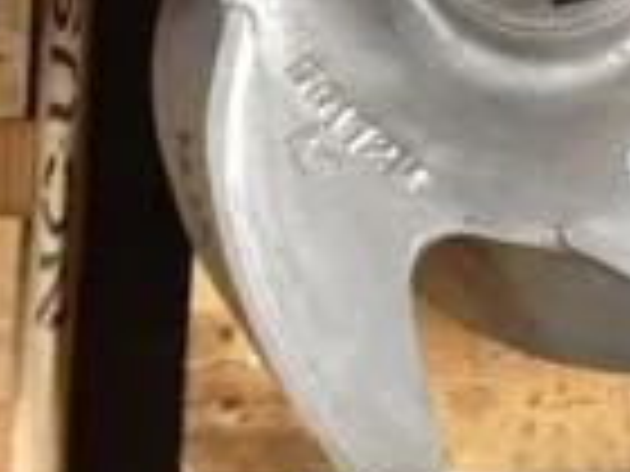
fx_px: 1820
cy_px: -13
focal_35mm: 100
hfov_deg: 19.2
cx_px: 608
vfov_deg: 14.5
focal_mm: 4.28
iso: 100
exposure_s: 1/20
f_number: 2.4
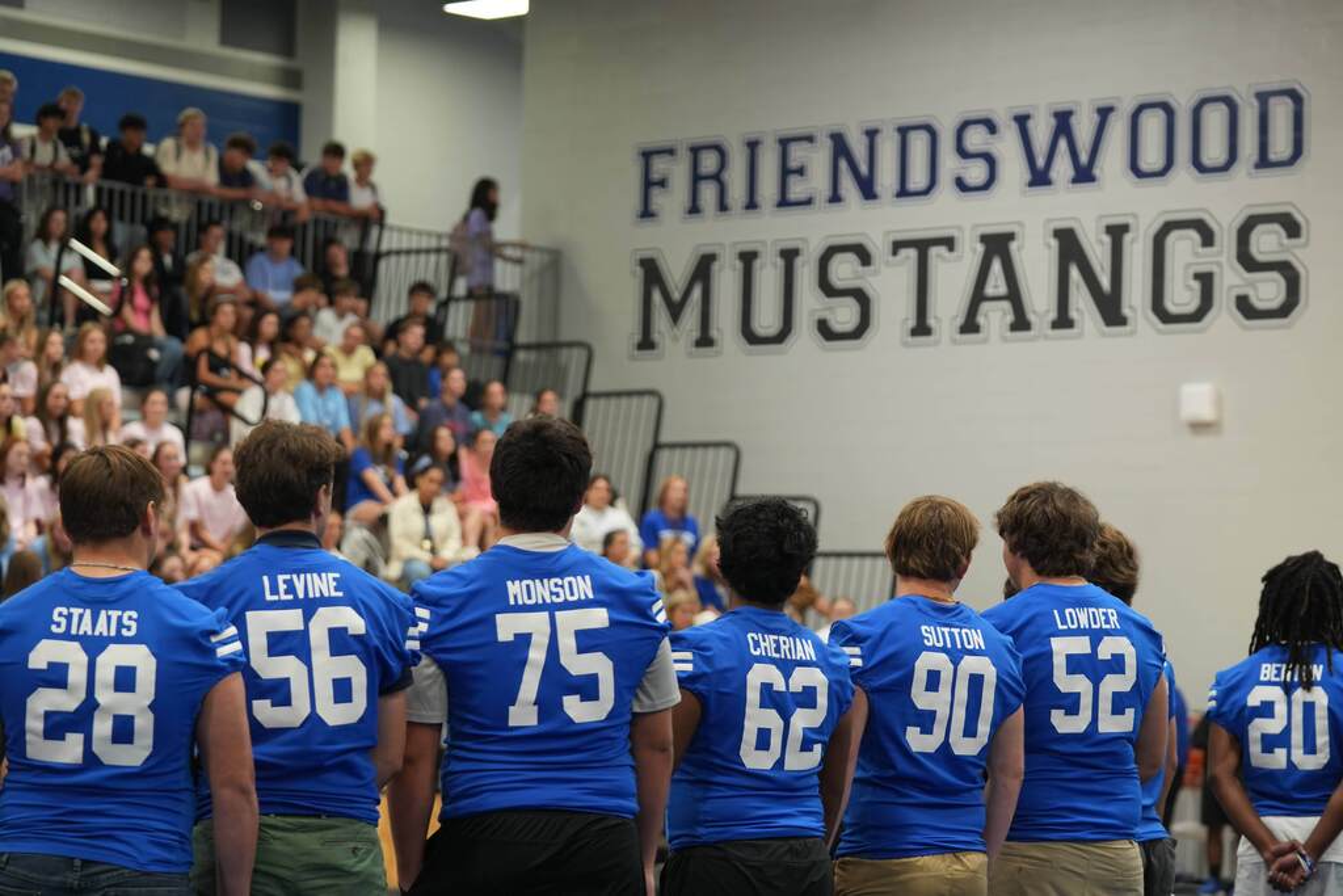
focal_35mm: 106
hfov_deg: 19.3
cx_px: 672
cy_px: 448
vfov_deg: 12.9
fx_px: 3955
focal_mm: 106
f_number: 4
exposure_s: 1/160
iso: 1600
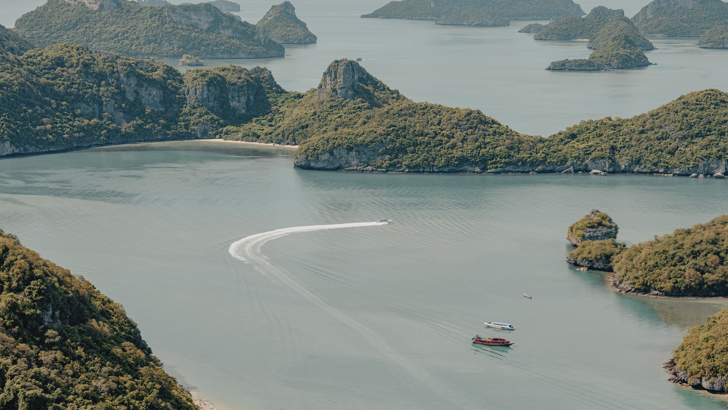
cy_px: 192
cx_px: 404
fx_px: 1506
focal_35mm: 78
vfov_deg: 15.5
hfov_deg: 27.2
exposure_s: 1/8000
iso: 400
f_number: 2.8
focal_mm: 53
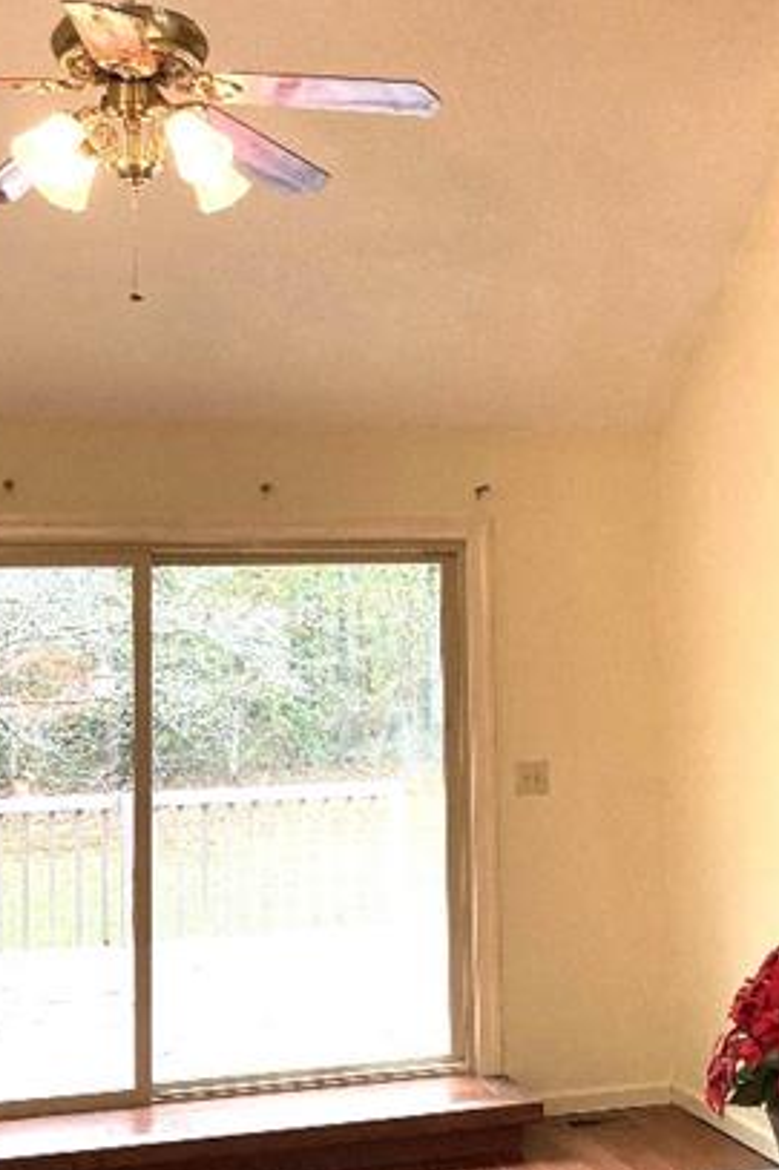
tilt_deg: +5.8
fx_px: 1787
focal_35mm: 55
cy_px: 546
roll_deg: +1.6
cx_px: 555
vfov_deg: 36.2
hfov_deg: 24.4
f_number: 1.8
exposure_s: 1/60
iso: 200
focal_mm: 3.99
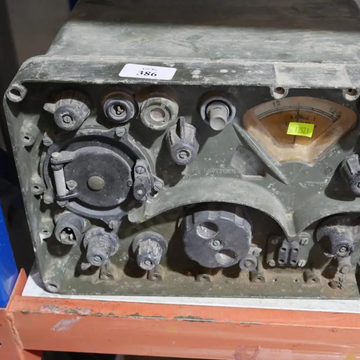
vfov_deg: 35.4
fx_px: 565
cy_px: 178
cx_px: 212
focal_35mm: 48
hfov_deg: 35.3
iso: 1000
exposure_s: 1/60
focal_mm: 20
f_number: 4.5
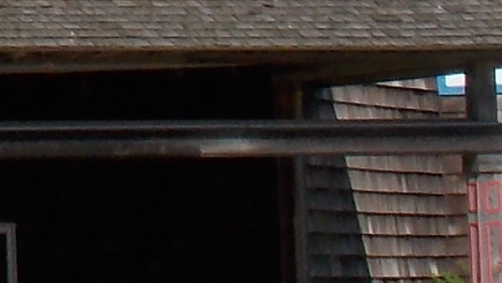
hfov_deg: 5.8
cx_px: -612
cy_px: -276
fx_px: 4766
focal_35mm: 358
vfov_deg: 3.4
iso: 80
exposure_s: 1/1250
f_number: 3.7
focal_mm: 8.1
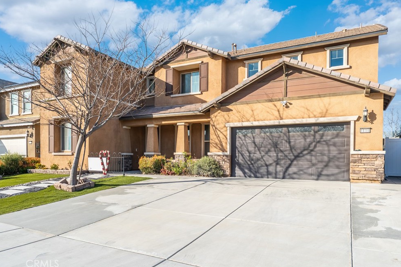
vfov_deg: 51.3
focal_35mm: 25
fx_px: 278
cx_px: 199
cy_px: 130
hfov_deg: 71.5
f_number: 8
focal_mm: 24
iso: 100
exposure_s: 1/3000
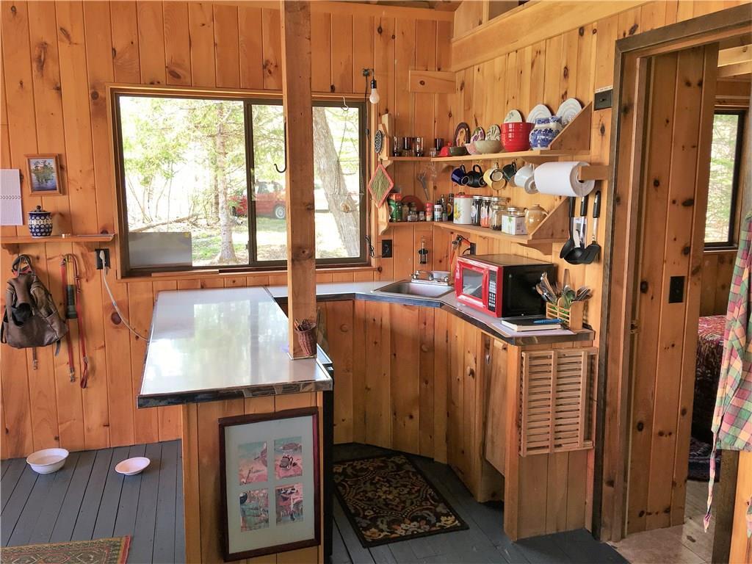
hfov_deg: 61.7
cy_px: 282
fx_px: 630
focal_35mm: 29
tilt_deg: -9.3
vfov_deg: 48.2
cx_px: 376
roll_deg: +0.0
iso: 25
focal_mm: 4.15
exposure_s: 1/30
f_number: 2.2
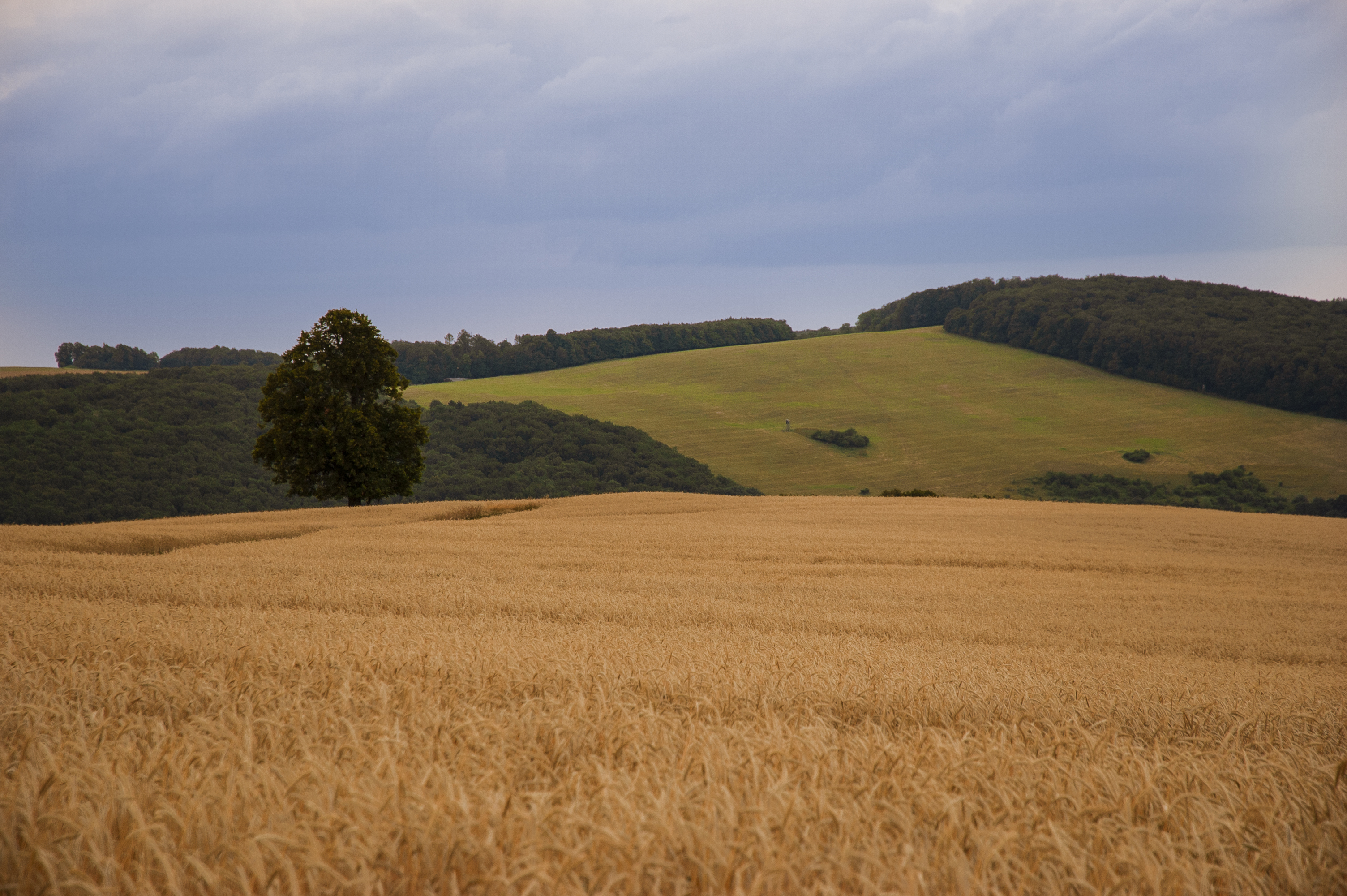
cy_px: 448
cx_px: 674
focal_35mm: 105
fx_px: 3925
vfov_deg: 13.0
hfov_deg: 19.5
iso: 200
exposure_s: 1/60
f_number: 4.5
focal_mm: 70
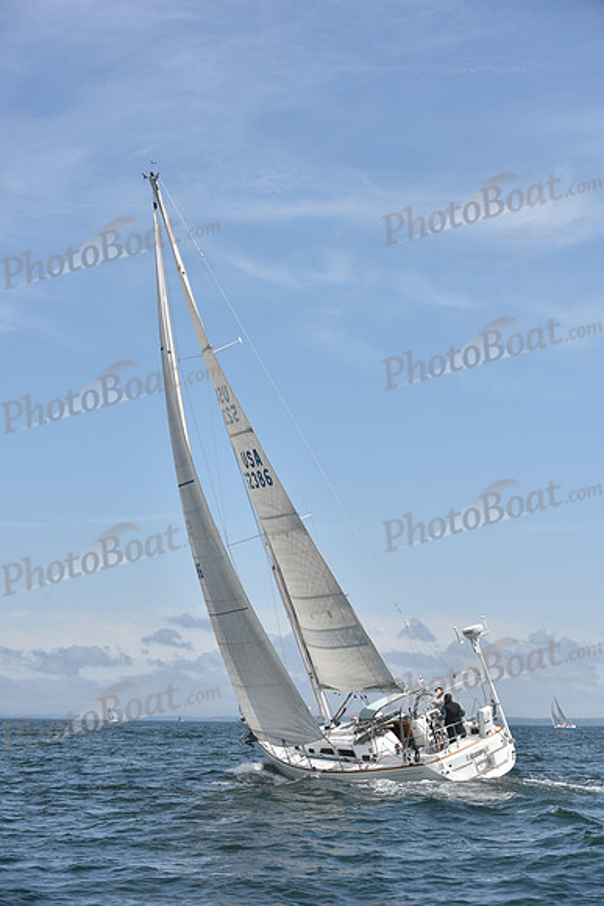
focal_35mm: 70
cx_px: 302
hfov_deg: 19.5
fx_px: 1760
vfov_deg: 28.8
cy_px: 453
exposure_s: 1/1250
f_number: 7.1
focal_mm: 70
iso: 200
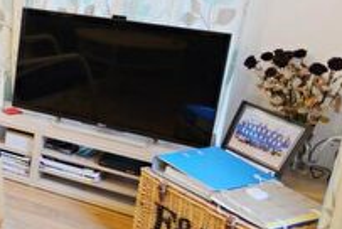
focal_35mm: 62
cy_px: 61
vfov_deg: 21.8
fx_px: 590
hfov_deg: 24.1
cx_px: -194
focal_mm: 18
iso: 640
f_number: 3.5
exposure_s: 1/20
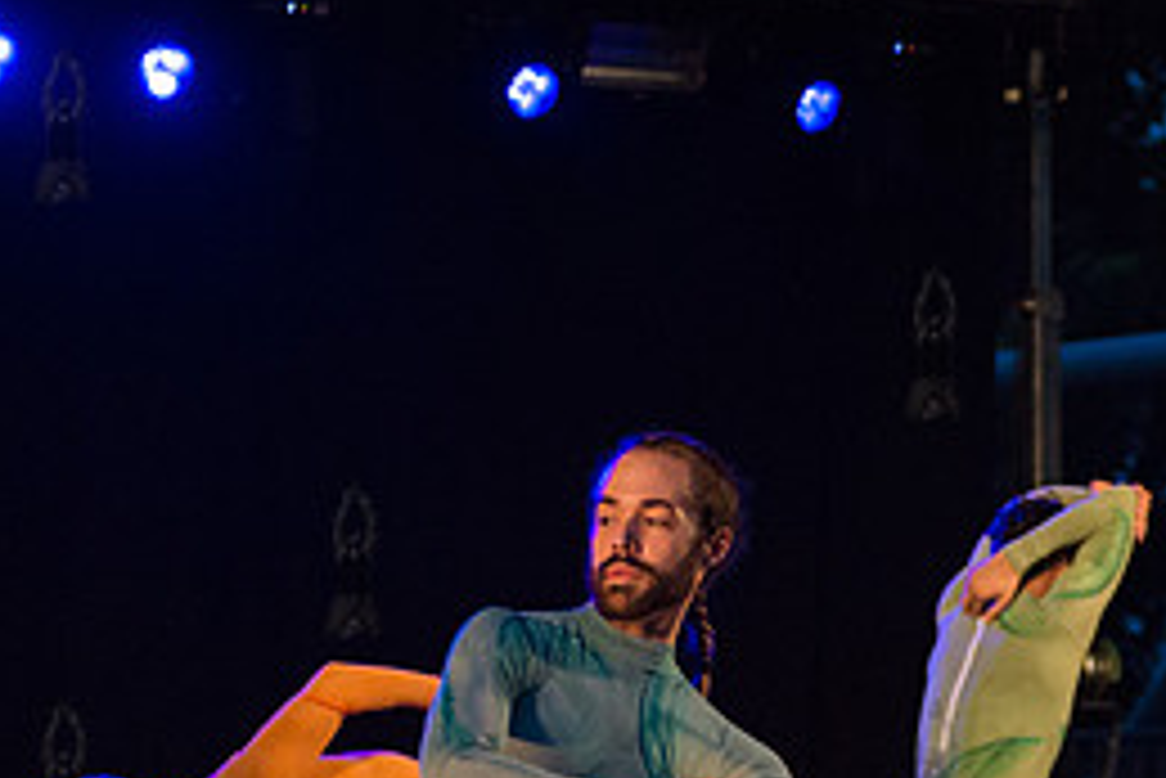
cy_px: 776
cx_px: 932
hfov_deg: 11.4
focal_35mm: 179
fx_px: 5801
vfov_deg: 7.6
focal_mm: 80
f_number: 2.8
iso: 3200
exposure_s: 1/1000
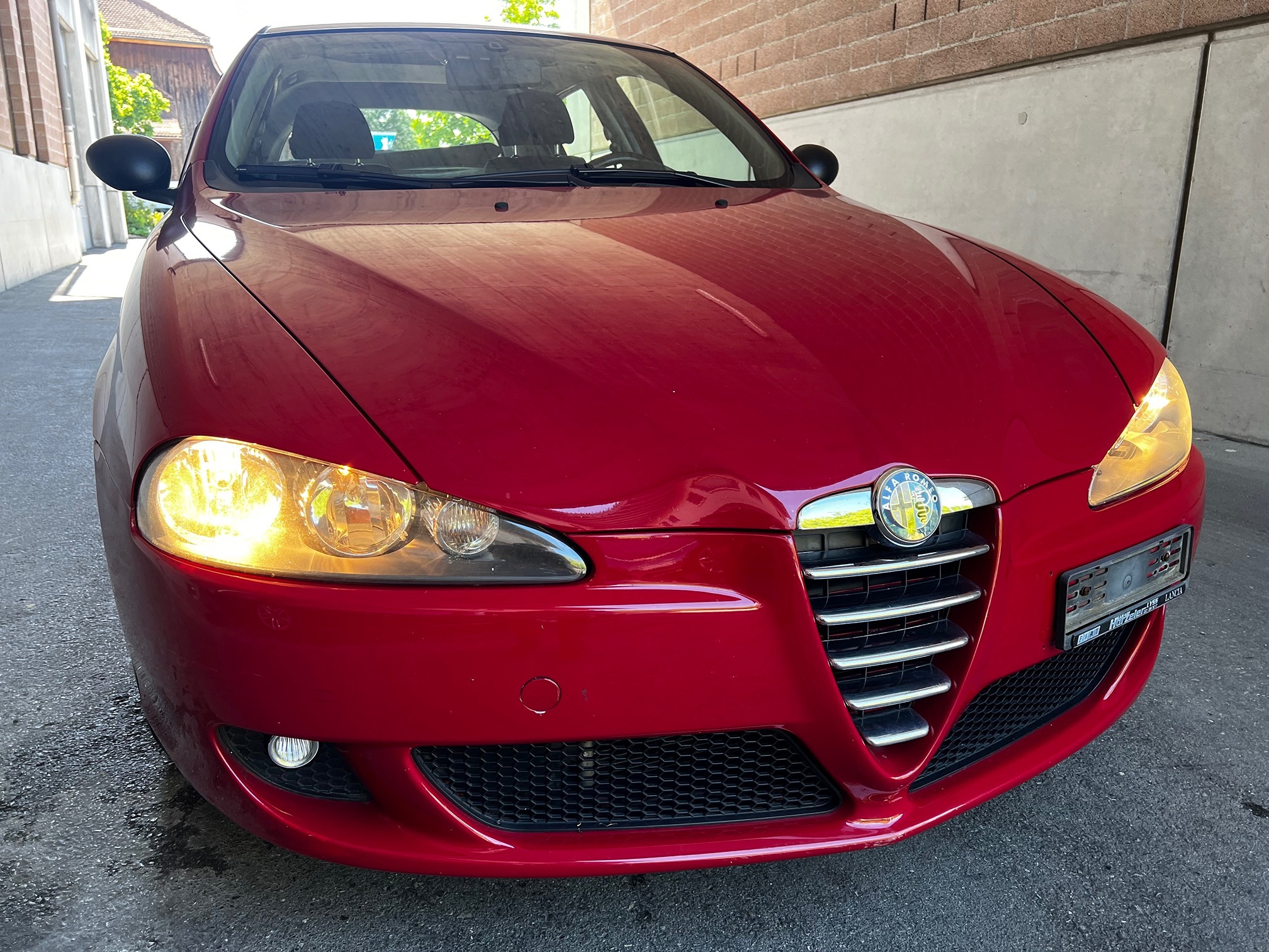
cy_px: 476
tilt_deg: -13.0
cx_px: 634
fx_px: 953
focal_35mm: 26
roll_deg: +0.3
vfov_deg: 53.1
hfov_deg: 67.3
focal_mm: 5.7
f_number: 1.5
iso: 80
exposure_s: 1/121
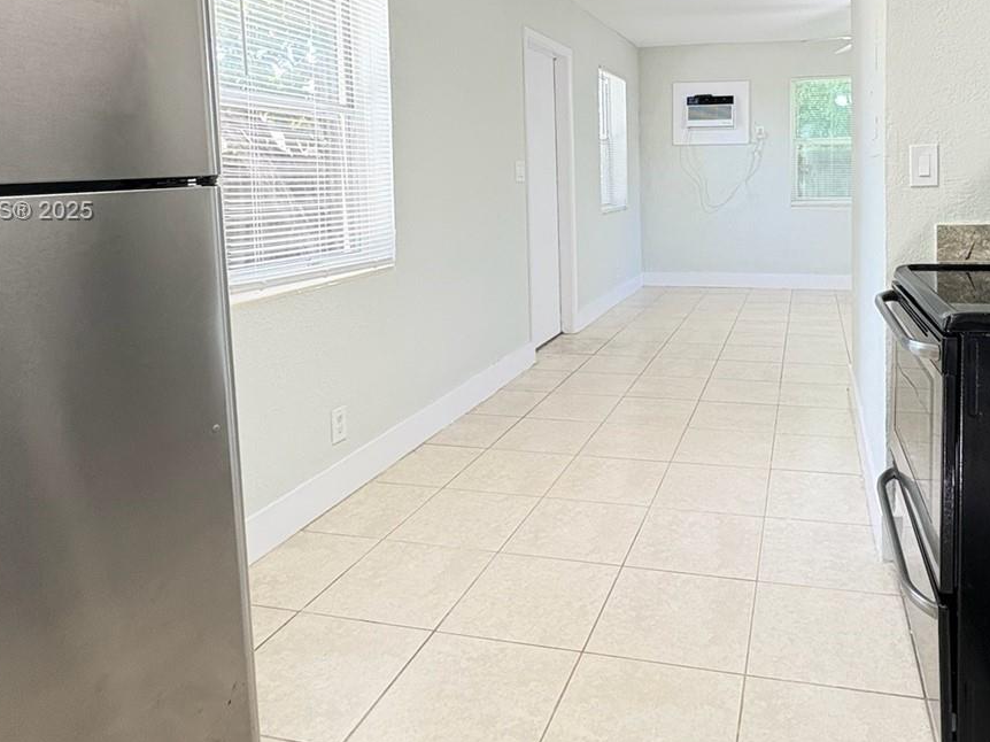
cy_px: 212
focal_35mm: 26
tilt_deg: -2.6
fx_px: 743
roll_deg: +1.0
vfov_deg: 51.4
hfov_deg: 65.9
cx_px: 644
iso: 400
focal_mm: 2.22
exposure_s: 1/60
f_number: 2.2
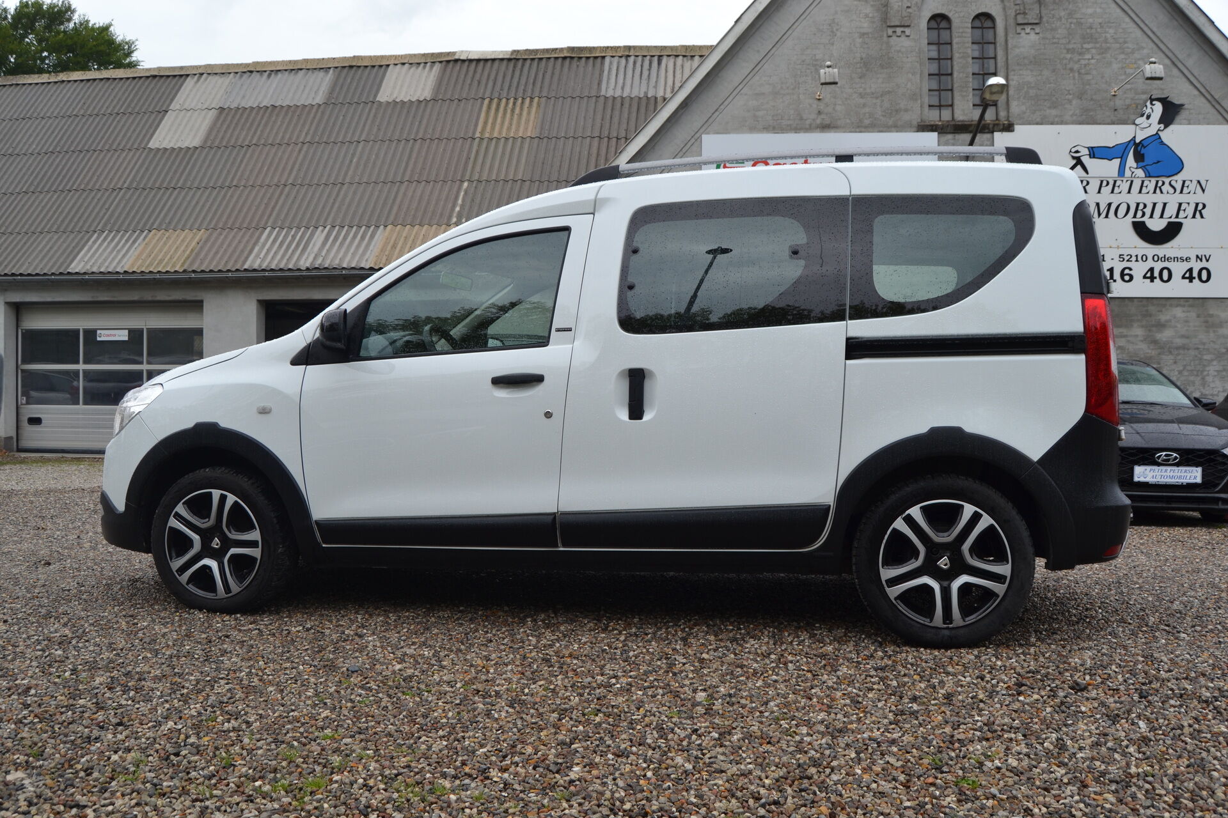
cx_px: 614
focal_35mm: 27
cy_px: 409
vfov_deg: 47.9
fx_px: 921
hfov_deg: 67.4
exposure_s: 1/200
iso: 100
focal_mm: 18
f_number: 7.1
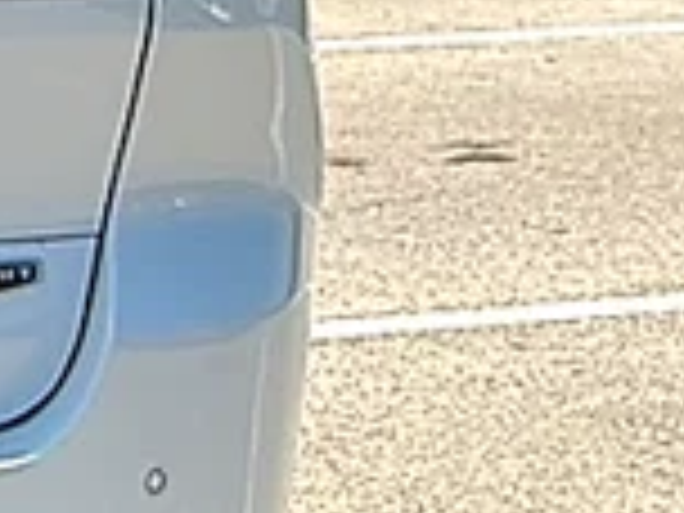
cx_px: -806
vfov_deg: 8.9
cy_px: 115
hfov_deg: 10.6
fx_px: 3280
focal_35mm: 166
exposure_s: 1/8333
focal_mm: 6.86
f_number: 1.78
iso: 80
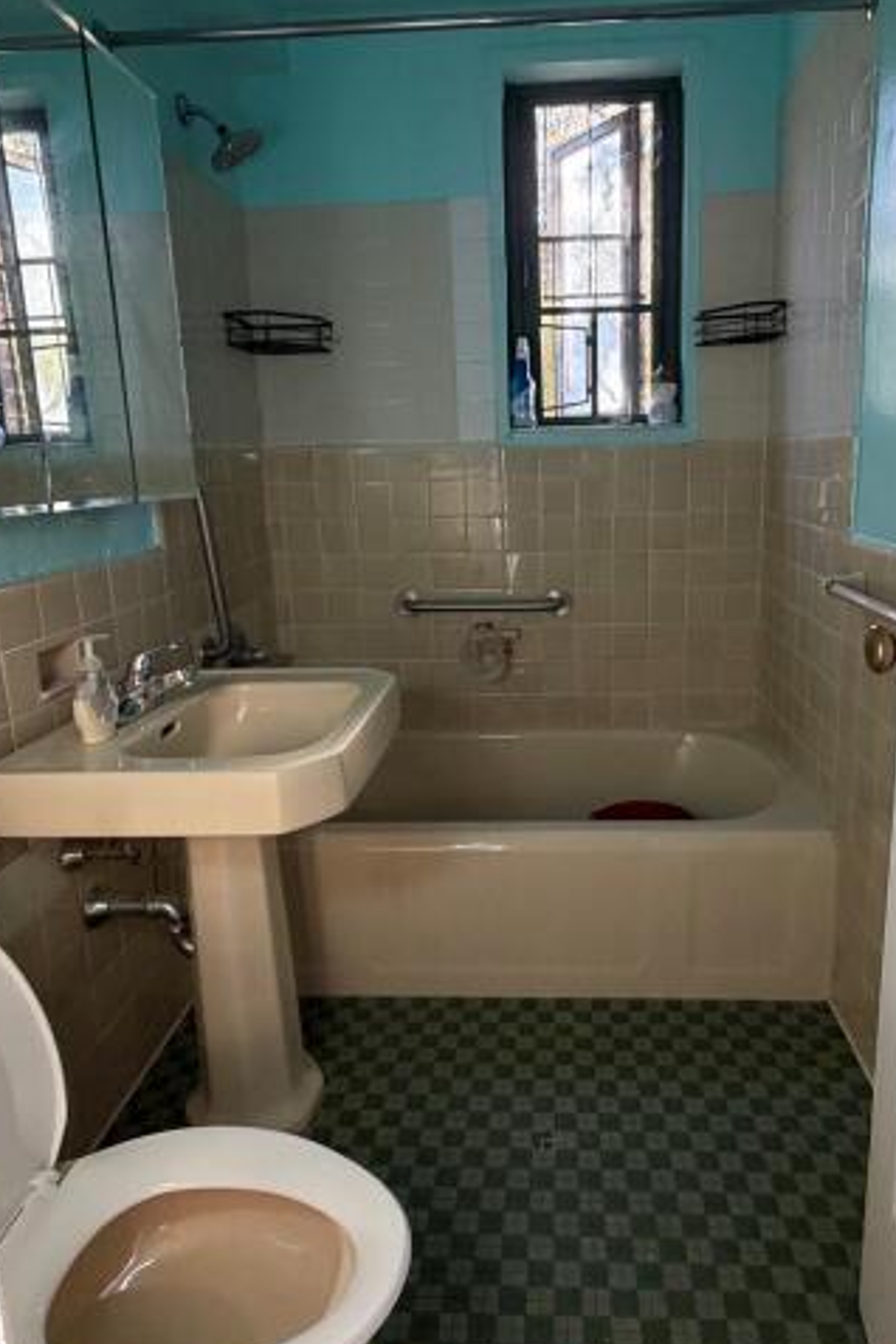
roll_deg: +1.6
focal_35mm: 22
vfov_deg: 78.4
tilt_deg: -11.6
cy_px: 611
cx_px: 524
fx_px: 821
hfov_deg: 56.9
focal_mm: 2.22
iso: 250
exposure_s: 1/60
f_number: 2.2
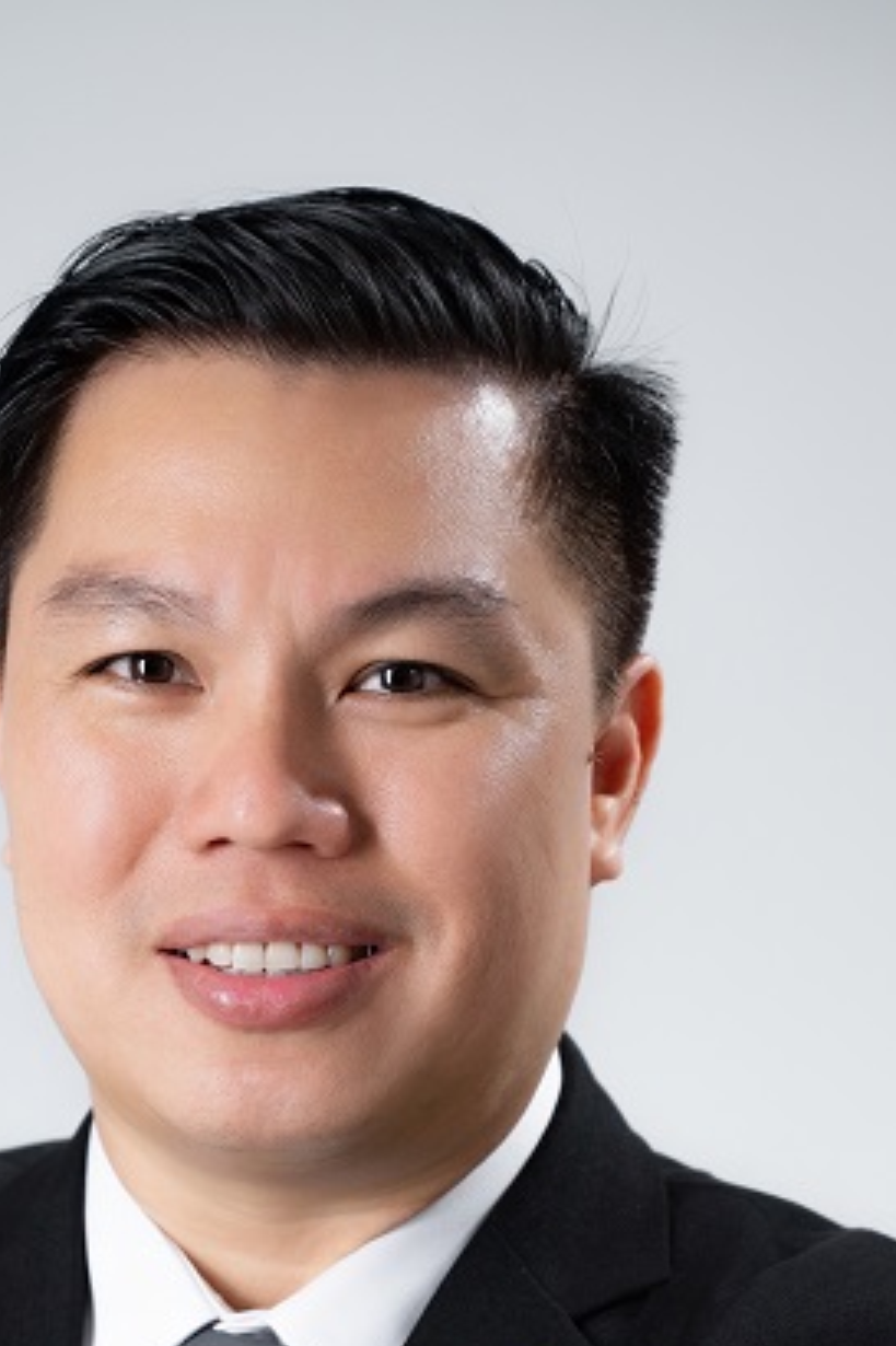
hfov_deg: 8.9
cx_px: 230
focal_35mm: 154
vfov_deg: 13.1
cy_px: 1449
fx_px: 5754
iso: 500
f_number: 4
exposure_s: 1/125
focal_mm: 70
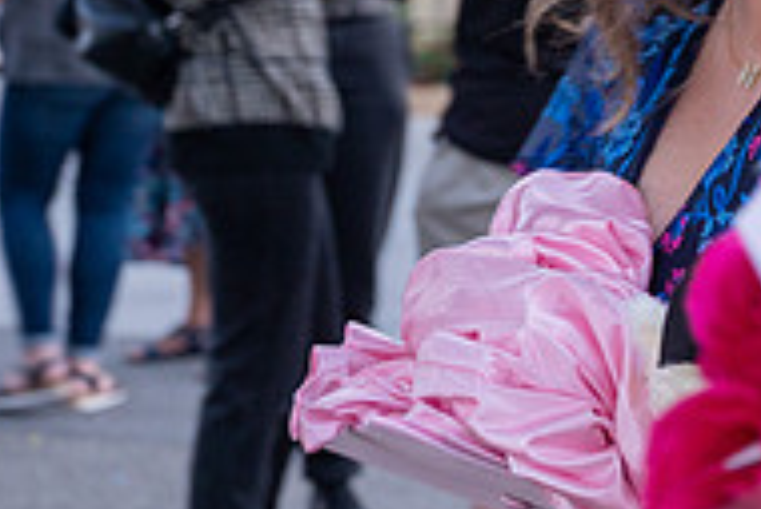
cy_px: -118
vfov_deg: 8.4
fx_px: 3427
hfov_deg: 12.5
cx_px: 781
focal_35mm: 162
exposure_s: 1/50
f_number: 4
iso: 450
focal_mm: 53
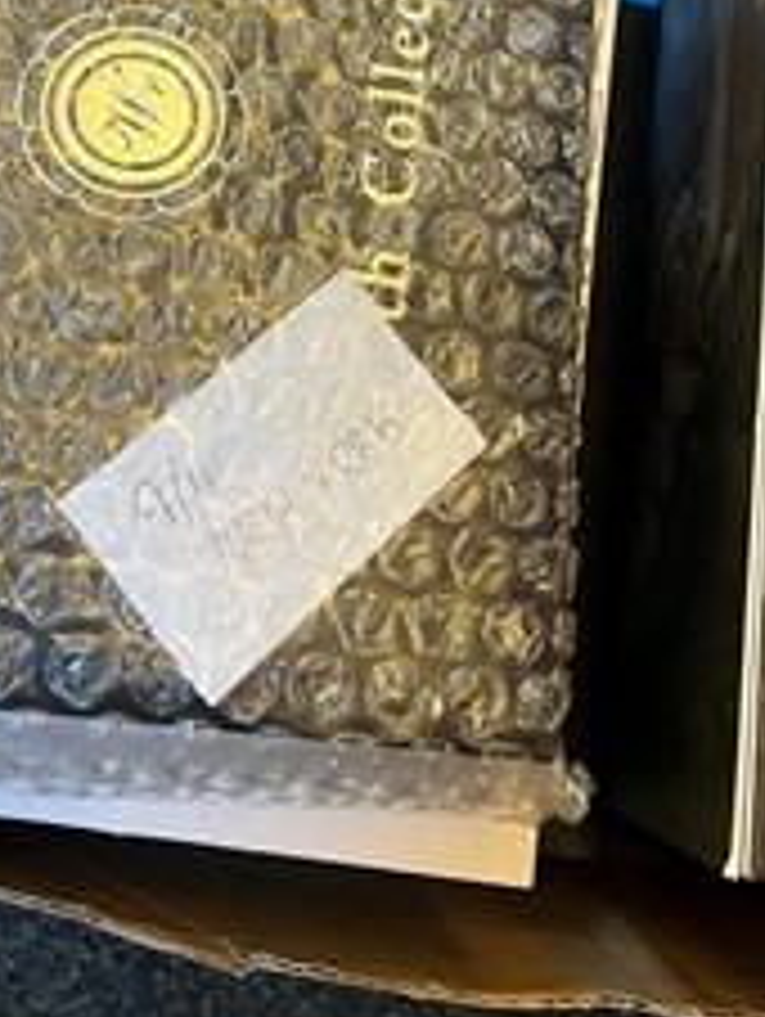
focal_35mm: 46
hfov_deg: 31.6
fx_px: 1353
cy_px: 126
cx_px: 364
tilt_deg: -69.1
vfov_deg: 38.7
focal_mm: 5.1
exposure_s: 1/50
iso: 100
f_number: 1.6
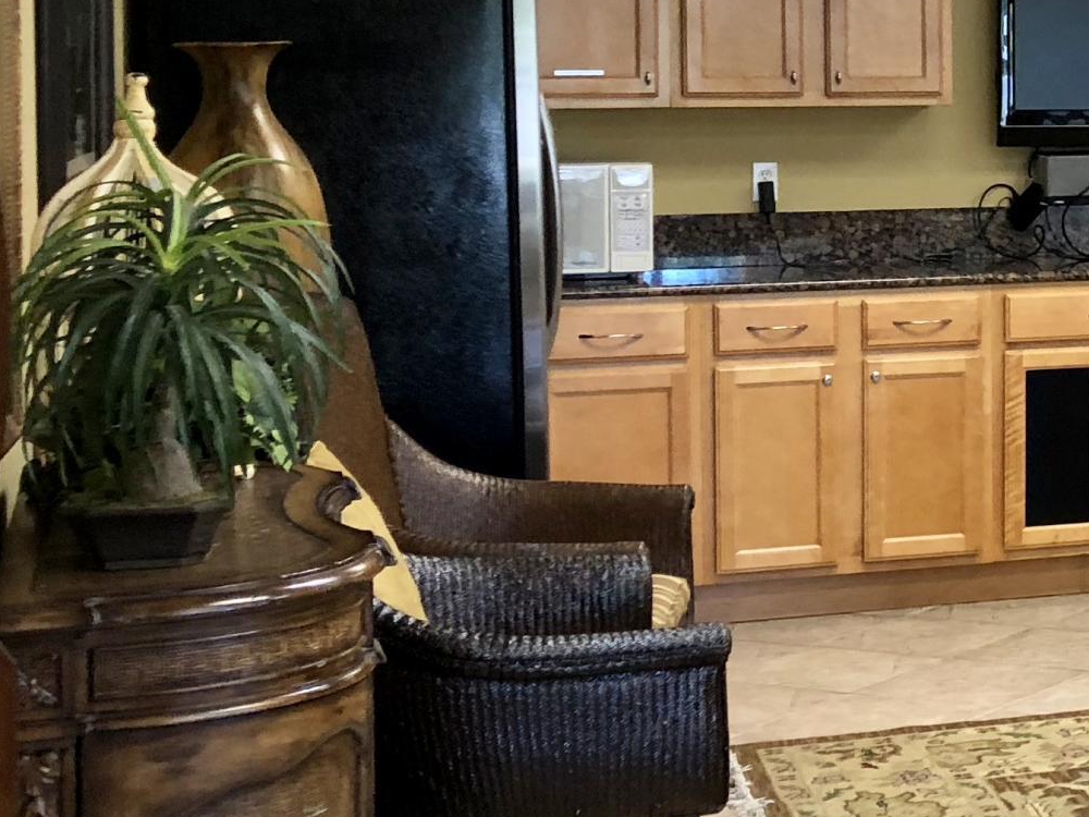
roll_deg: +1.8
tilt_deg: -2.1
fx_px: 2643
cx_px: 1396
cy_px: 148
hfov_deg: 21.2
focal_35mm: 84
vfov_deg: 17.4
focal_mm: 4
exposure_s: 1/17
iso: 40
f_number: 1.8
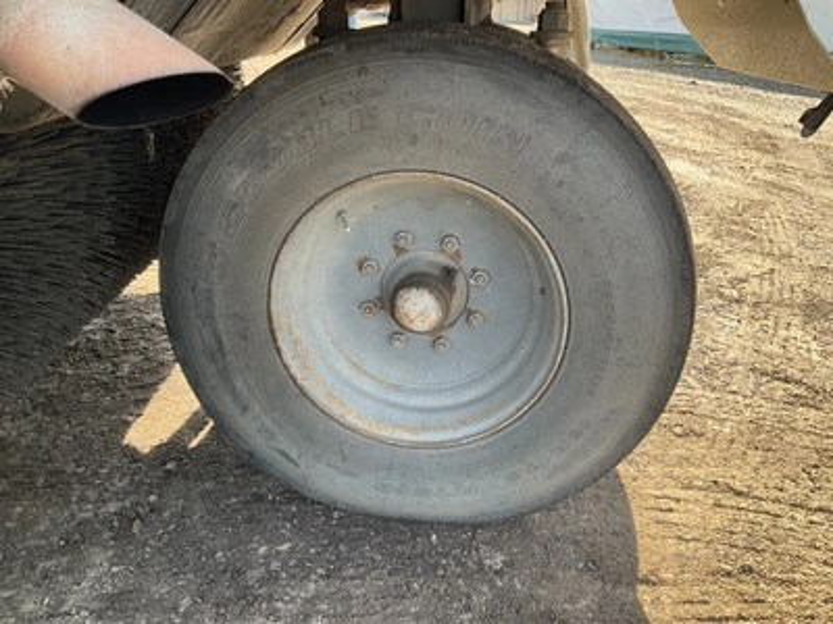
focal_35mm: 29
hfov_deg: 61.7
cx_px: 416
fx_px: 698
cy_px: 312
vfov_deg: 48.2
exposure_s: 1/122
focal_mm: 3
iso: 20
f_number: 1.8
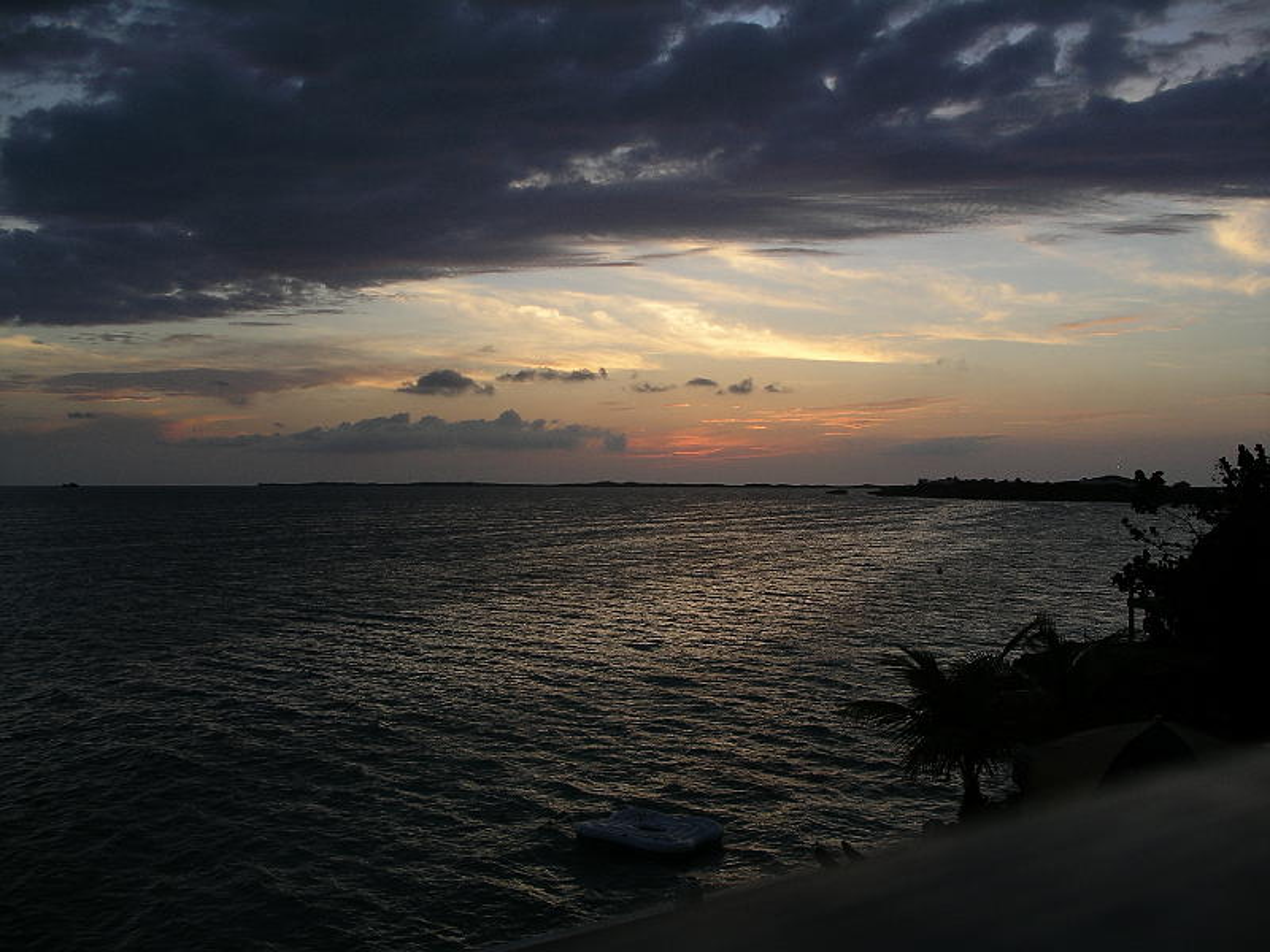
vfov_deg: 38.7
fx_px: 1357
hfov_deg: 50.1
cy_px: 476
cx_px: 635
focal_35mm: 37
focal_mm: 7.8
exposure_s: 1/192
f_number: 3
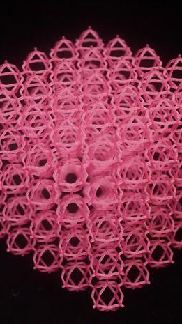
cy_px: 162
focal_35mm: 71
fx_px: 610
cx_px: 107
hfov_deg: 17.0
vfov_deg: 29.8
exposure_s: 1/125
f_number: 11
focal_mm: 30
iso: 10000
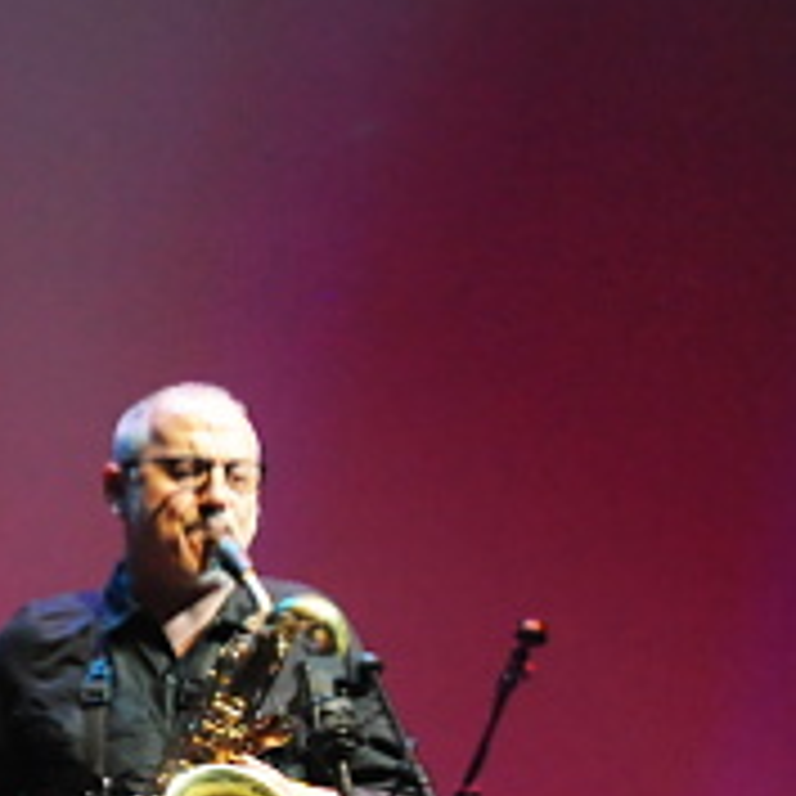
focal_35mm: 142
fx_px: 3694
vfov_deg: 12.0
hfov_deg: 11.5
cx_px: -589
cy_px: 1016
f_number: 4.5
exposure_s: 1/250
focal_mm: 40
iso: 4000
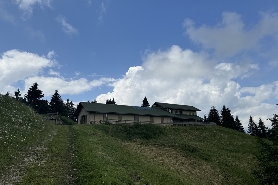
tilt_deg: +14.0
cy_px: 94
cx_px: 137
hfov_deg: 69.4
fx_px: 201
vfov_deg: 49.5
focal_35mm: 26
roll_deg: +1.0
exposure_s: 1/7092
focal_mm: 6.76
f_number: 1.78
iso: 80
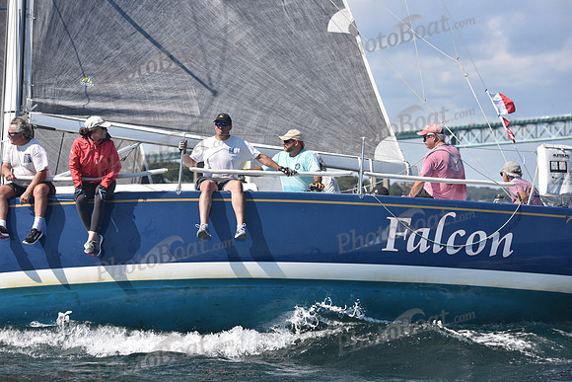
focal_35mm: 100
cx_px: 286
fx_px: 1589
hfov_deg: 20.4
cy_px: 191
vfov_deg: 13.7
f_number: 4.5
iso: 250
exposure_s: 1/1000
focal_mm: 100
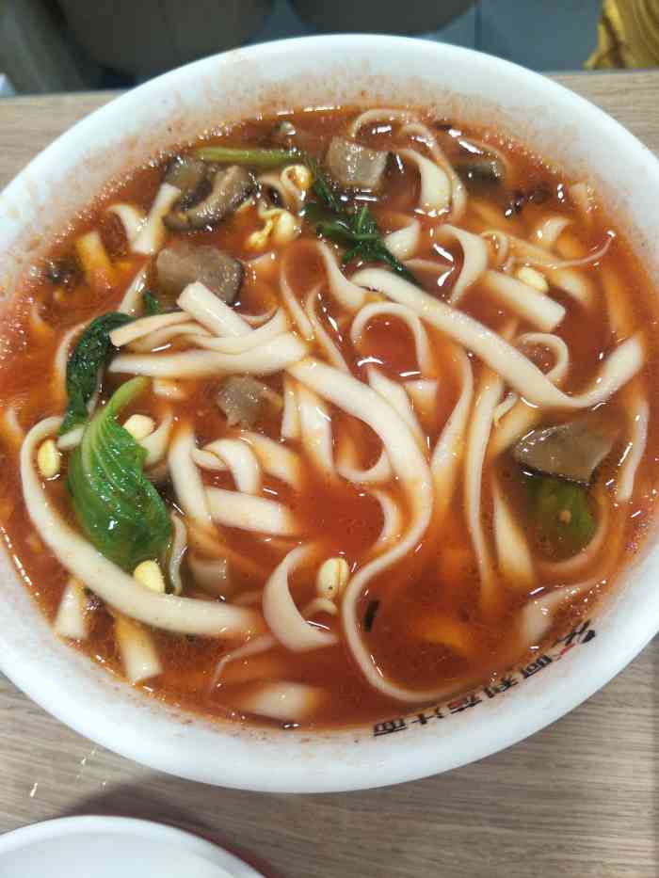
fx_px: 609
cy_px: 439
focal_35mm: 24
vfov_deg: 71.6
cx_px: 330
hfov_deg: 56.8
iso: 66
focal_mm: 4.1
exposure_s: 1/50
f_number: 1.7
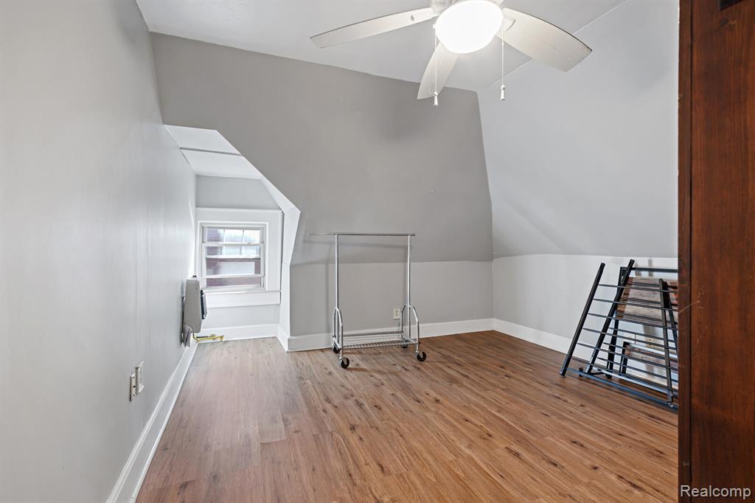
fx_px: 335
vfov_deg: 73.7
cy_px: 252
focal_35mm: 16
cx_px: 378
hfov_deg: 96.8
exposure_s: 1/2.5
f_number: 7.1
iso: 200
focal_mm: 16
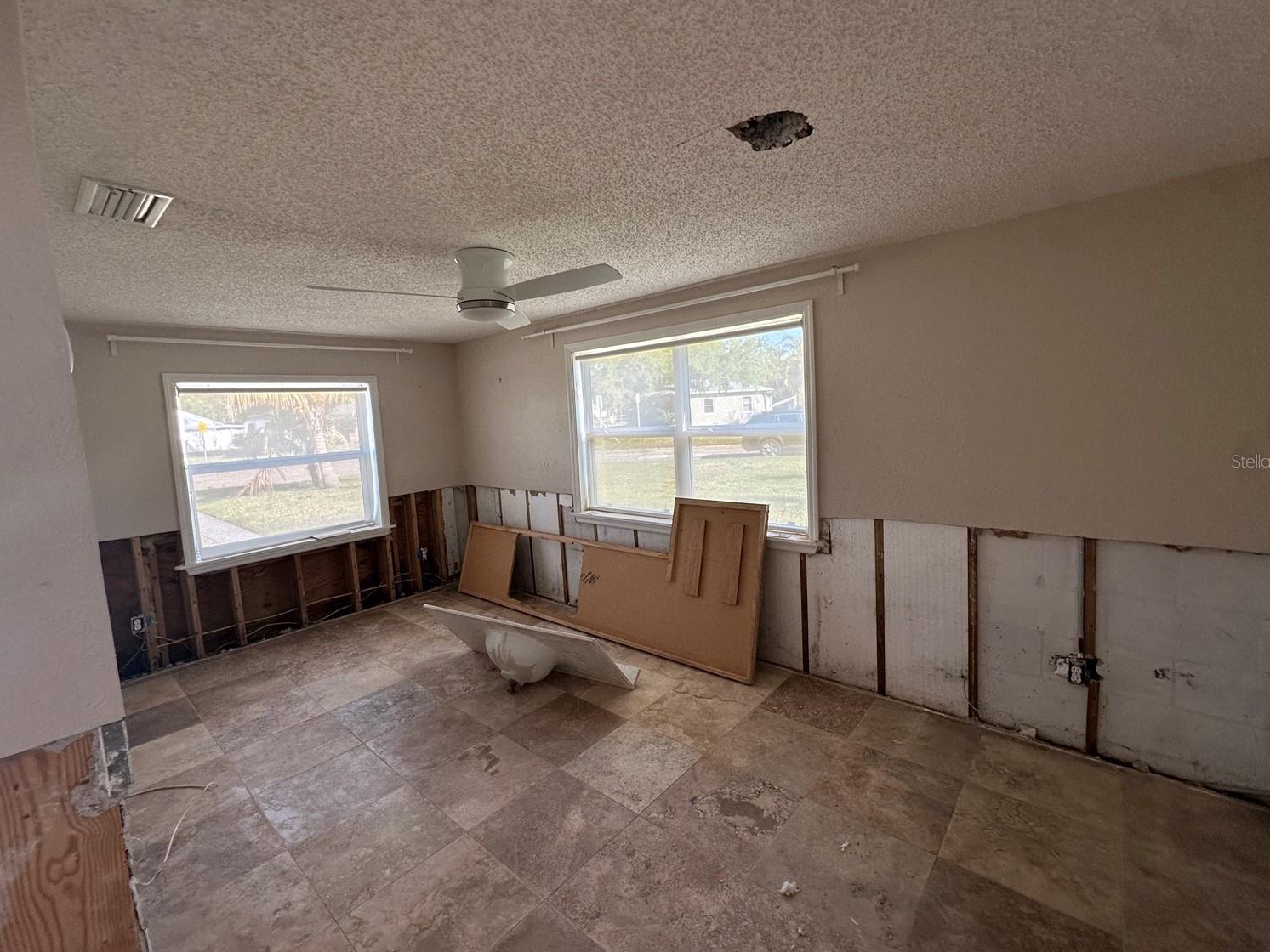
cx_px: 631
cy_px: 461
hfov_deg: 98.2
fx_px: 550
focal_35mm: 15
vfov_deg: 81.7
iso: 80
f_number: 2.2
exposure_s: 1/99
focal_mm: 2.22
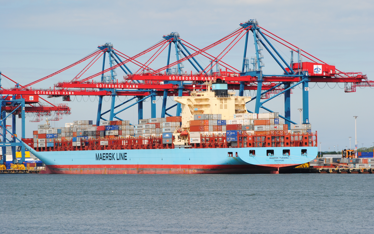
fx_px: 1906
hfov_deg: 11.2
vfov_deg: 7.0
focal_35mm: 187
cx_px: 187
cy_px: 110
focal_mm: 122
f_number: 5.6
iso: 100
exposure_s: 1/500
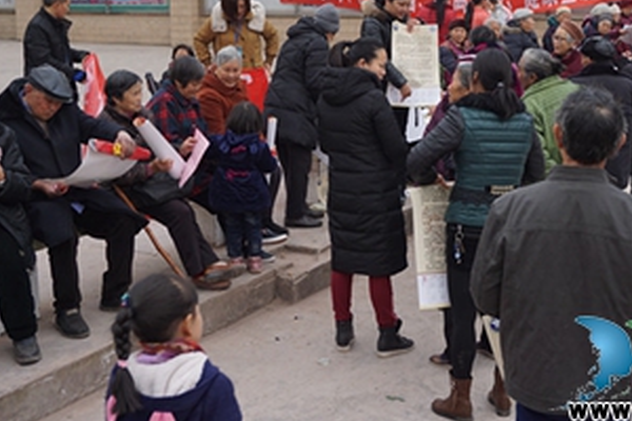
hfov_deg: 33.2
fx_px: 1053
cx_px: 394
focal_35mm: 60
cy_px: 102
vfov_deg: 22.4
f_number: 4.5
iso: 100
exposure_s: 1/160
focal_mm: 24
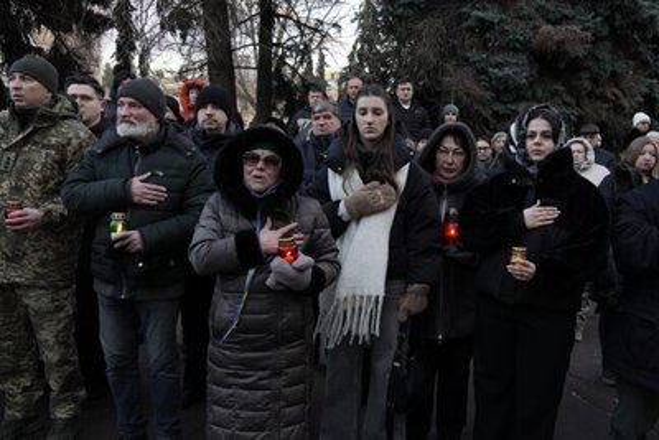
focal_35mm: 30
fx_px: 549
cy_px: 220
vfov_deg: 43.6
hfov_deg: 61.9
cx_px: 330
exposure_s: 1/100
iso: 640
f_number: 5.6
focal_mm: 20
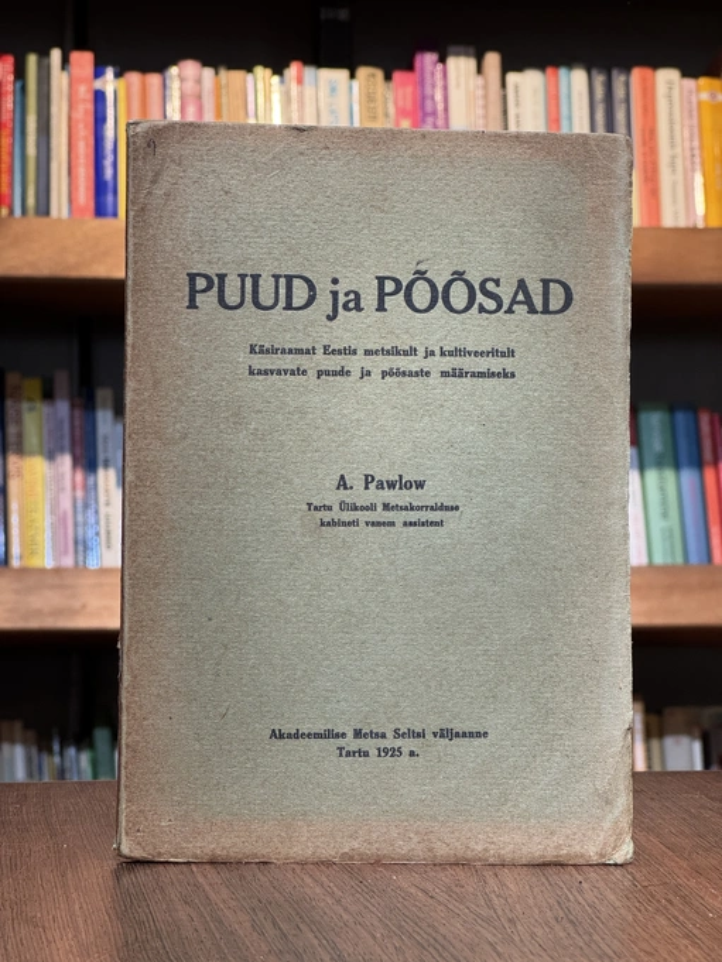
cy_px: 481
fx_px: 2141
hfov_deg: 19.1
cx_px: 361
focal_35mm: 77
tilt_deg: +0.0
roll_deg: -0.9
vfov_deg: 25.3
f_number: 2.8
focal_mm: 9
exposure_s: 1/99
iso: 200
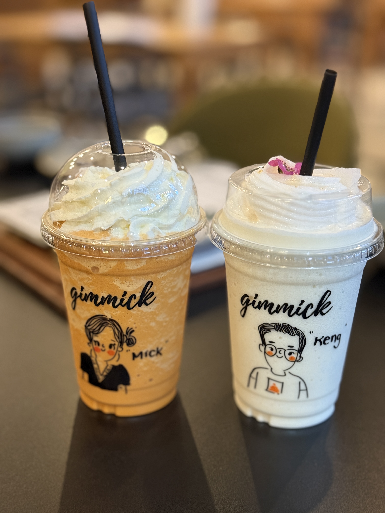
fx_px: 712
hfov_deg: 30.3
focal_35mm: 48
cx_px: 192
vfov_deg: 39.7
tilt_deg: -21.3
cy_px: 256
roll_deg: -1.5
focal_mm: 6.76
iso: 400
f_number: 1.78
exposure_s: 1/33
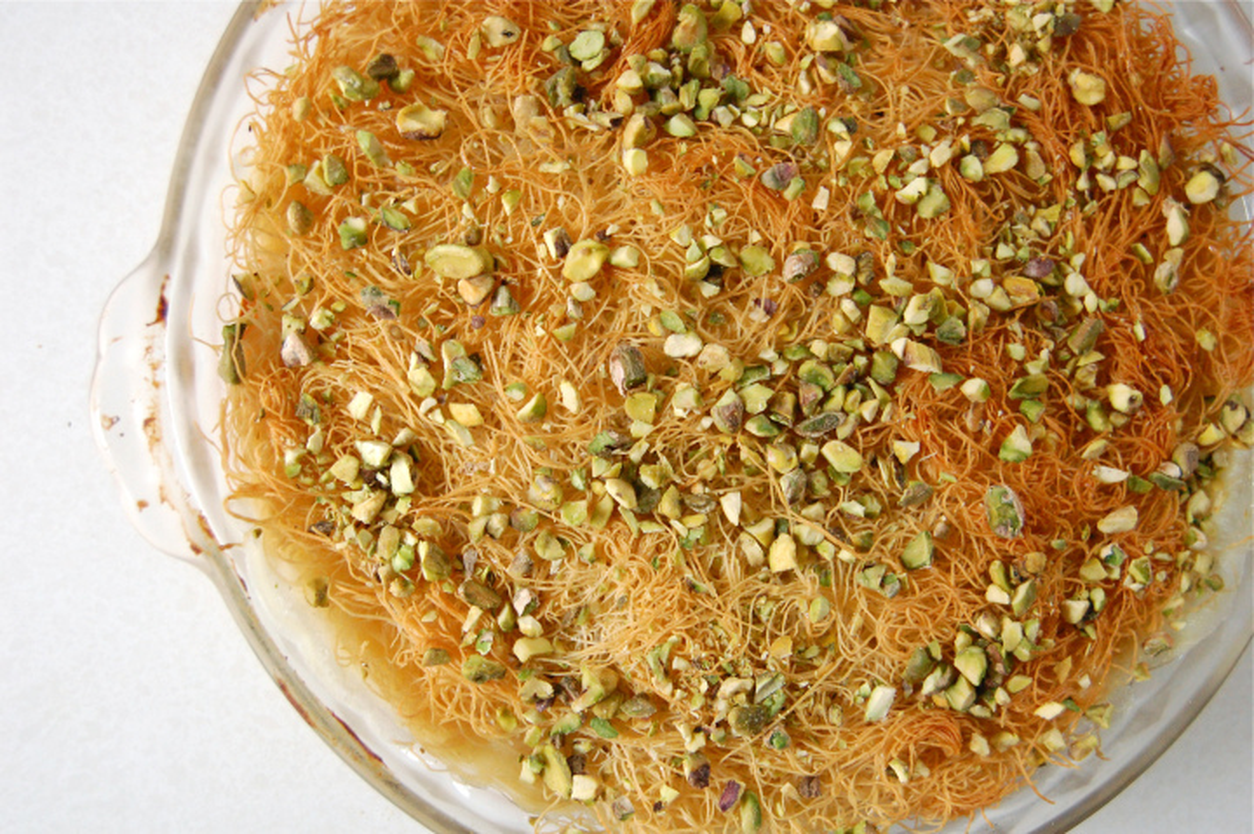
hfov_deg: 41.1
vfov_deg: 28.0
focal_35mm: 48
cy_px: 417
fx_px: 1671
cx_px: 627
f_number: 5
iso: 1600
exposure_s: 1/30
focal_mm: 32
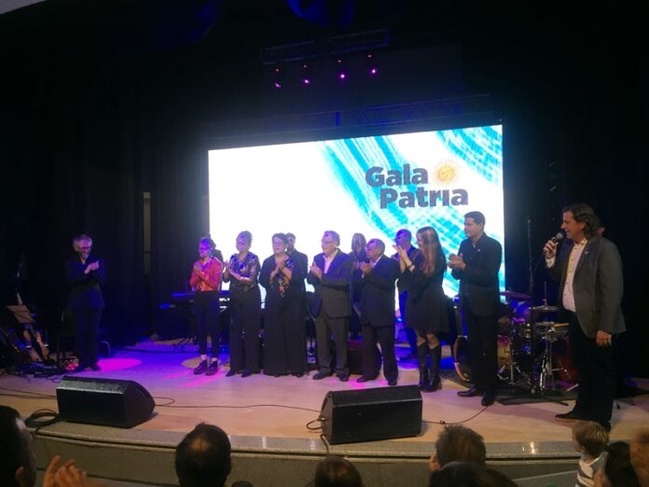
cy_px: 244
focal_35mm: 29
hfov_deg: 61.7
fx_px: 544
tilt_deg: +0.7
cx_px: 324
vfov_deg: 48.2
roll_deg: -0.3
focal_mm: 4.15
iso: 80
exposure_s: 1/33
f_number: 2.2
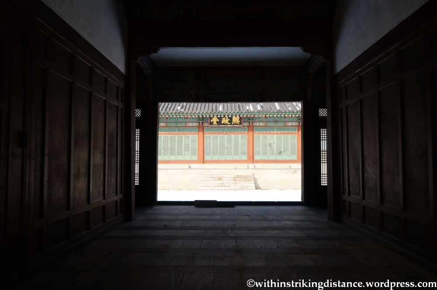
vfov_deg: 47.8
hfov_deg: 67.4
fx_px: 327
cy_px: 145
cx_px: 218
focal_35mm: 27
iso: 200
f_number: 5
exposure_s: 1/250
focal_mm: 18
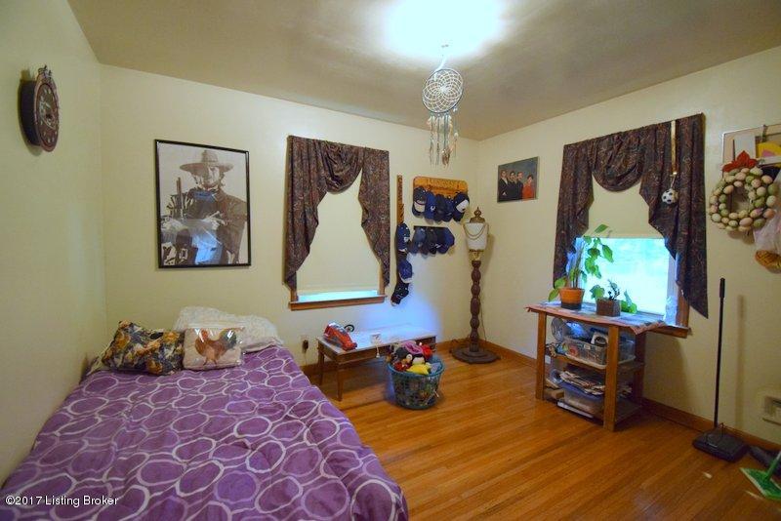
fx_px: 326
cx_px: 390
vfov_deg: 77.4
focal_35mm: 15
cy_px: 260
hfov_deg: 100.4
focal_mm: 10
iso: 2500
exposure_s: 1/60
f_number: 3.5
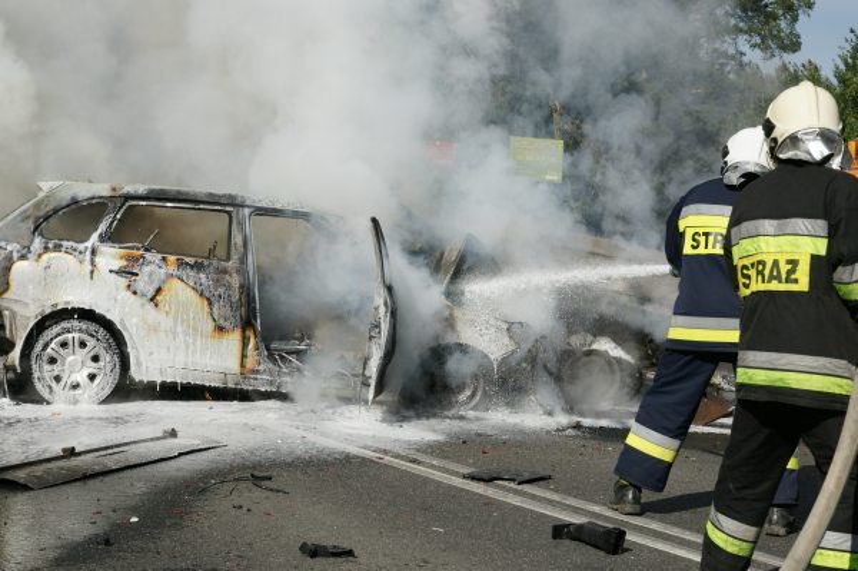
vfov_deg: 18.2
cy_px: 286
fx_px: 1786
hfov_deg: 27.0
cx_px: 429
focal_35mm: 75
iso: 400
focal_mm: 50
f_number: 8
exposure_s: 1/2500
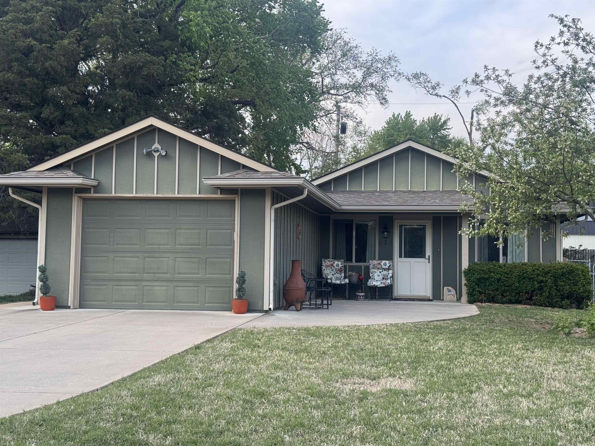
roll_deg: -1.5
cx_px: 298
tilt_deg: +3.6
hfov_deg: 39.7
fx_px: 825
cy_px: 223
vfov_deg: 30.3
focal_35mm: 48
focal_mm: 6.76
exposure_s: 1/171
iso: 50
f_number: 1.78
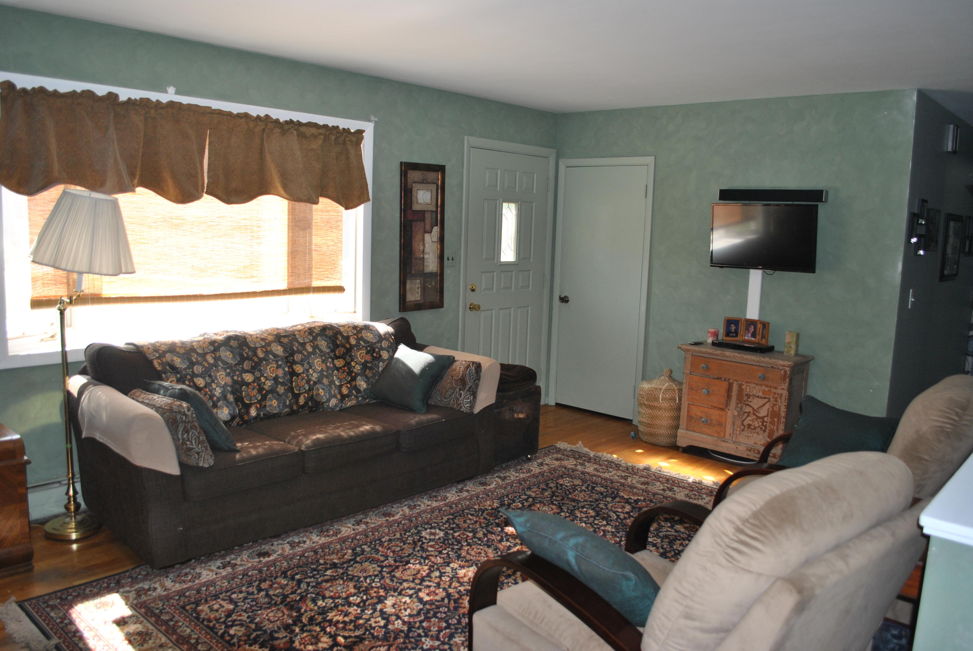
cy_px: 326
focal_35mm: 27
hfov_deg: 67.3
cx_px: 486
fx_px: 731
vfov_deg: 48.0
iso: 200
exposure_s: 1/60
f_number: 3.5
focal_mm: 18
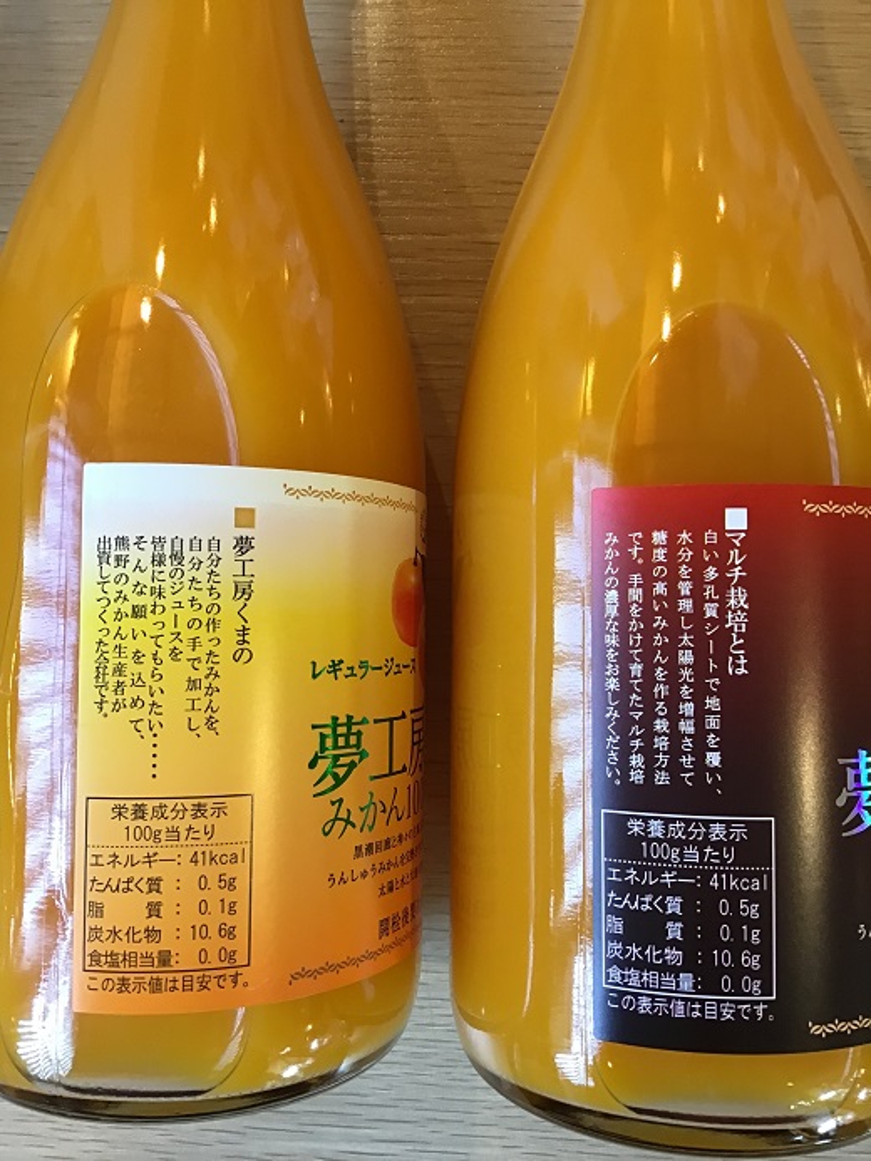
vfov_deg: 58.3
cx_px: 436
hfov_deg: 45.5
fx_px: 1040
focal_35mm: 31
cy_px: 580
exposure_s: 1/30
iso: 100
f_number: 2.4
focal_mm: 3.3
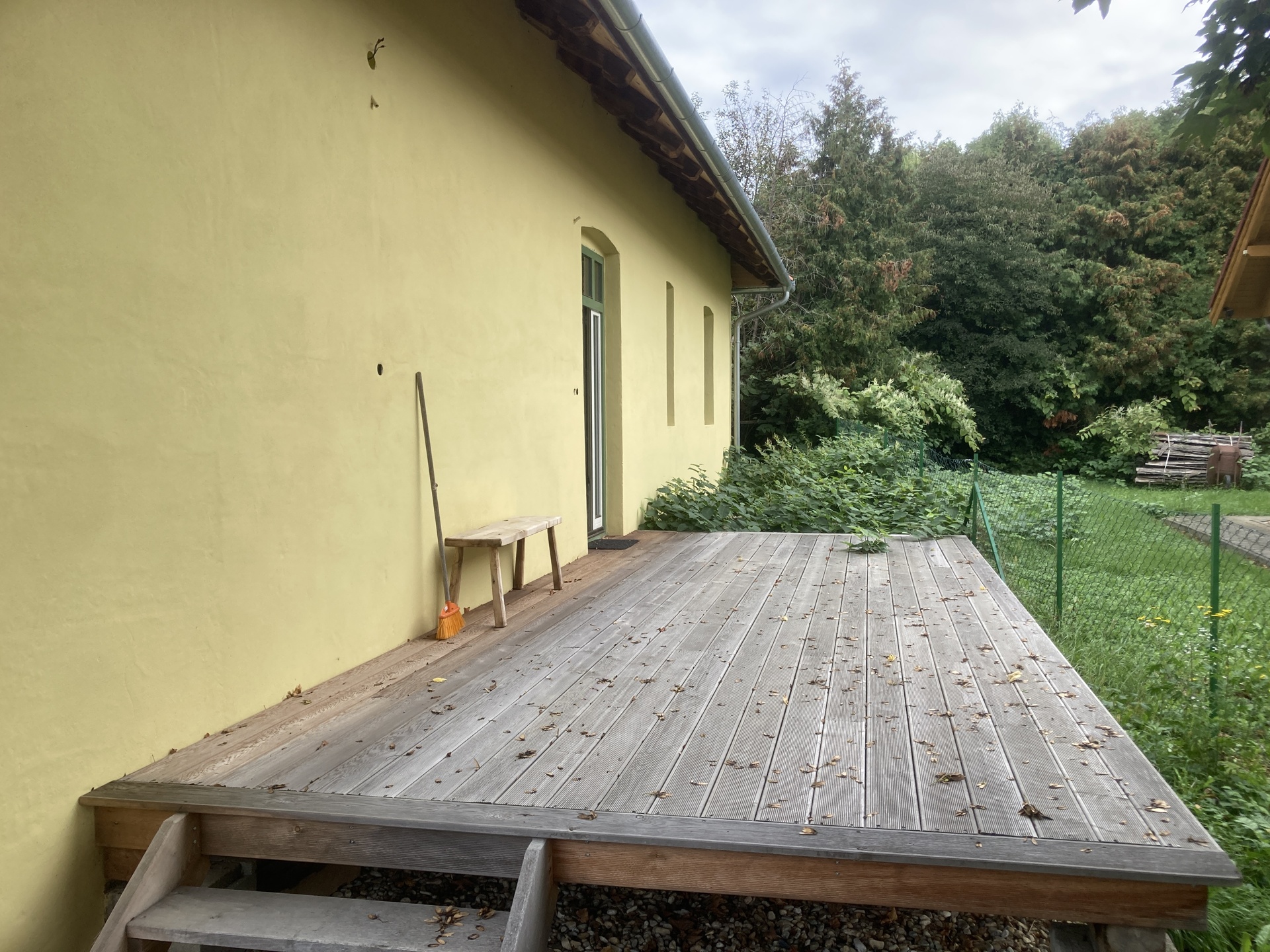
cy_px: 476
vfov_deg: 49.7
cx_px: 635
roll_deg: +0.3
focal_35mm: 28
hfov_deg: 63.4
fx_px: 1027
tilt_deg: -3.2
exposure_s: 1/476
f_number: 1.8
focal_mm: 3.99
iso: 20
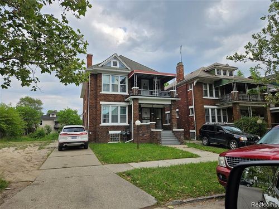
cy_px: 104
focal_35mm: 23
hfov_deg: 73.9
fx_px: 185
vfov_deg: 58.9
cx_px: 140
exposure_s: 1/668
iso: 25
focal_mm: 5.4
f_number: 1.8
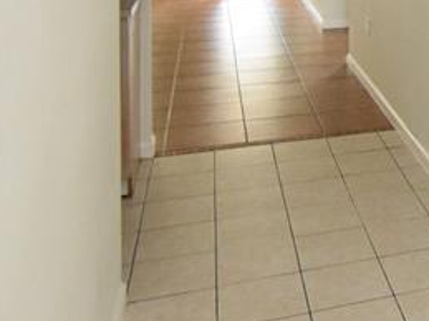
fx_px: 706
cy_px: -74
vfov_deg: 23.3
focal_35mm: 57
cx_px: 558
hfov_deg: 28.0
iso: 4000
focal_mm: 10
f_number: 4
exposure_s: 1/60
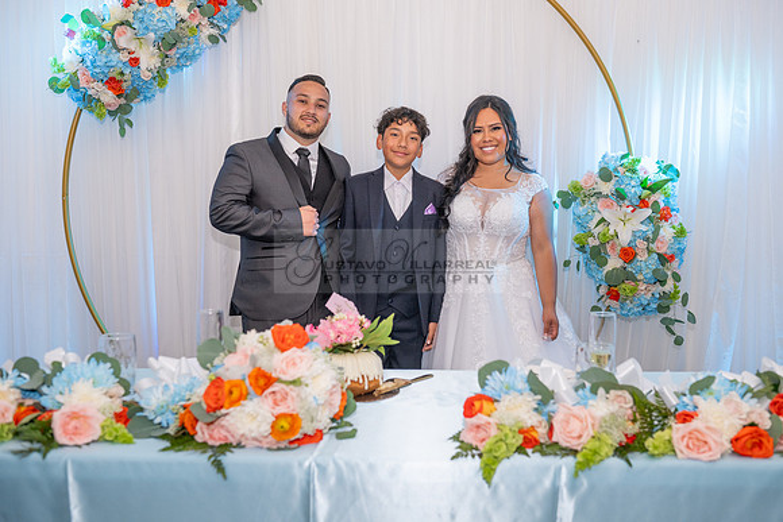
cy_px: 261
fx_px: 783
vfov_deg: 36.9
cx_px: 392
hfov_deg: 53.1
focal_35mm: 36
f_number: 4.5
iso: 1000
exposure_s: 1/200
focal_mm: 36
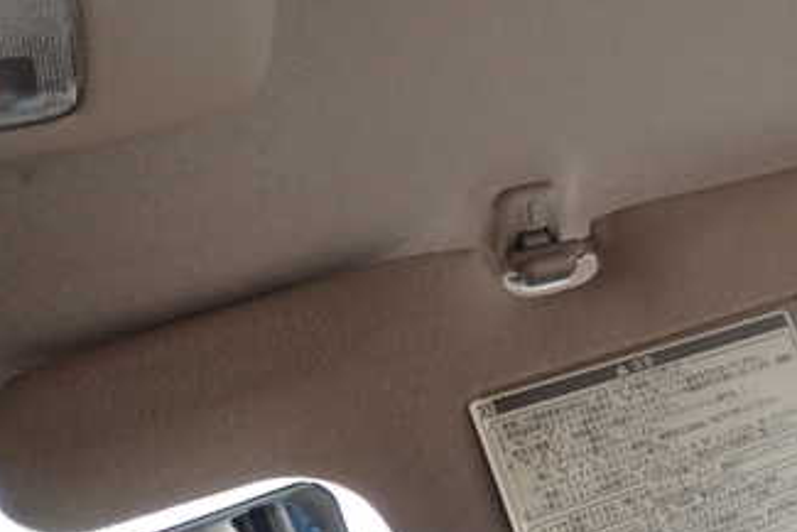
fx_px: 1063
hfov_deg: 38.4
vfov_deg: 28.1
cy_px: 314
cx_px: 714
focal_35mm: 48
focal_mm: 4.5
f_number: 2
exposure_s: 1/60
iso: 125
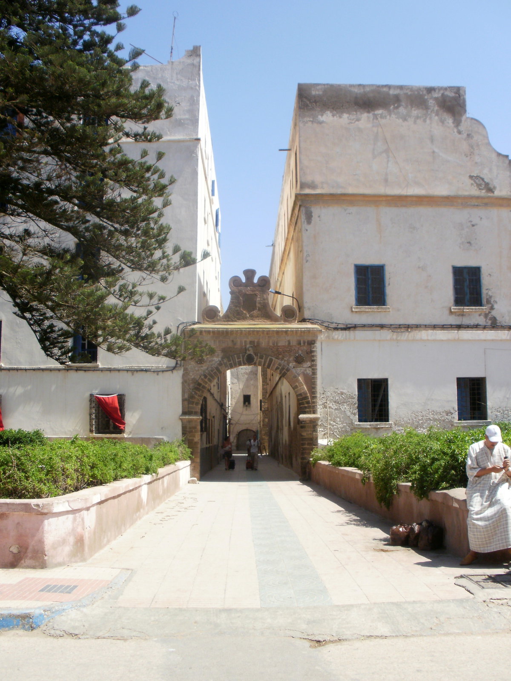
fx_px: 709
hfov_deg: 39.7
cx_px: 256
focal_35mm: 36
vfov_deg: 51.4
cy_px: 340
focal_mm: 6.3
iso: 100
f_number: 5.6
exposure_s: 1/320
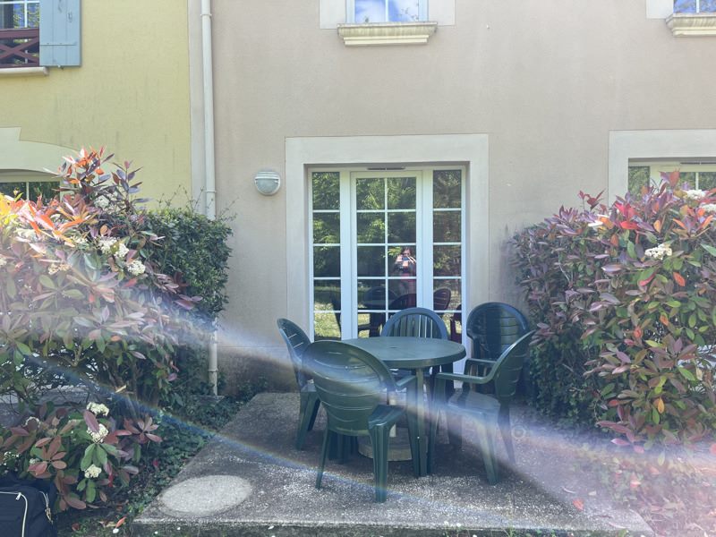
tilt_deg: -1.3
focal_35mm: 26
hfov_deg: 67.3
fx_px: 538
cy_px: 268
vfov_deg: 53.1
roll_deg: +0.3
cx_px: 358
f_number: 1.6
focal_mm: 5.1
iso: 50
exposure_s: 1/577
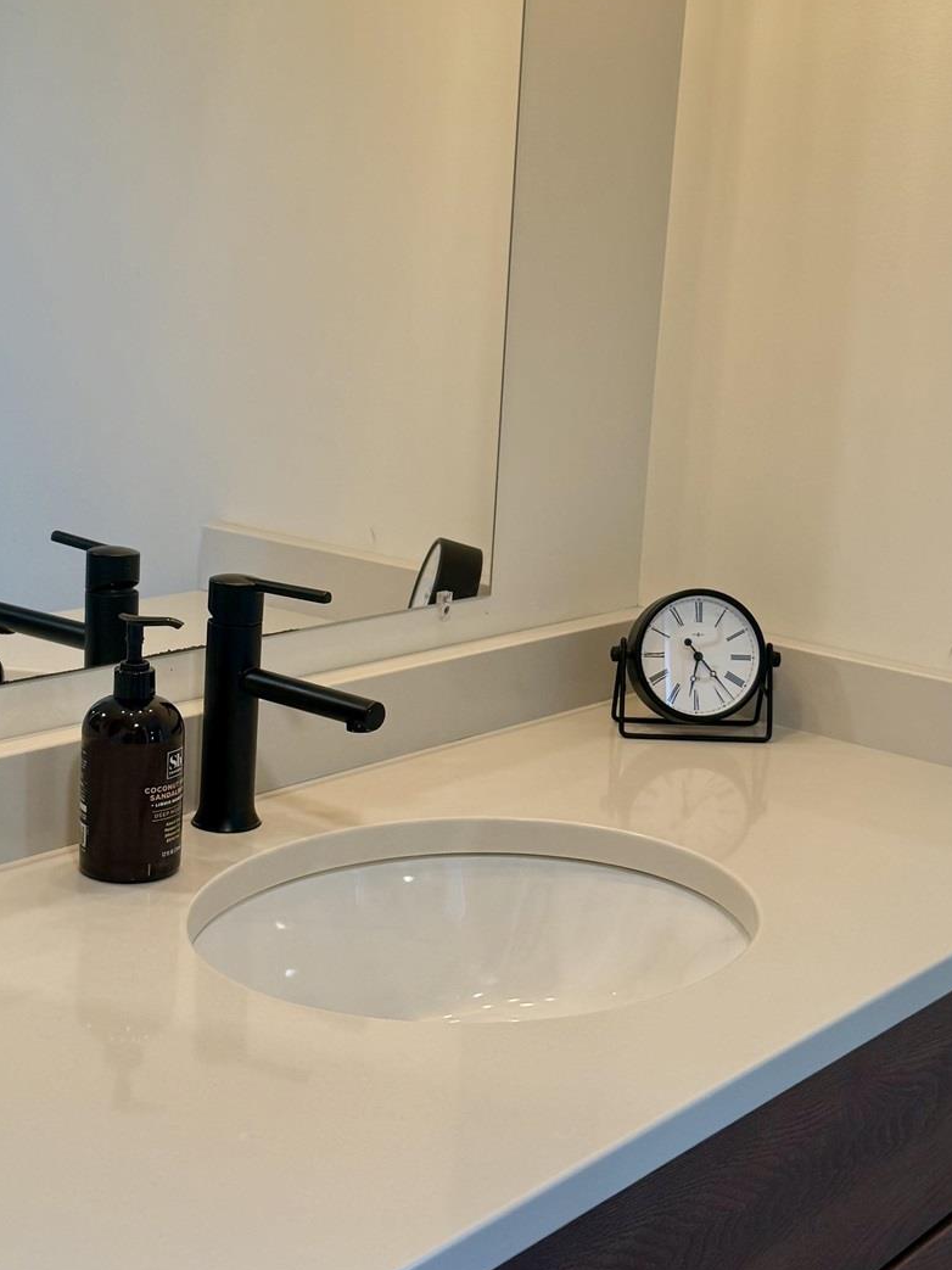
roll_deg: -4.1
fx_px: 1944
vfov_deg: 36.2
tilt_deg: -11.0
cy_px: 632
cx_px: 539
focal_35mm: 53
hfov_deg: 27.5
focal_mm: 6.76
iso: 125
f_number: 1.78
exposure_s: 1/120
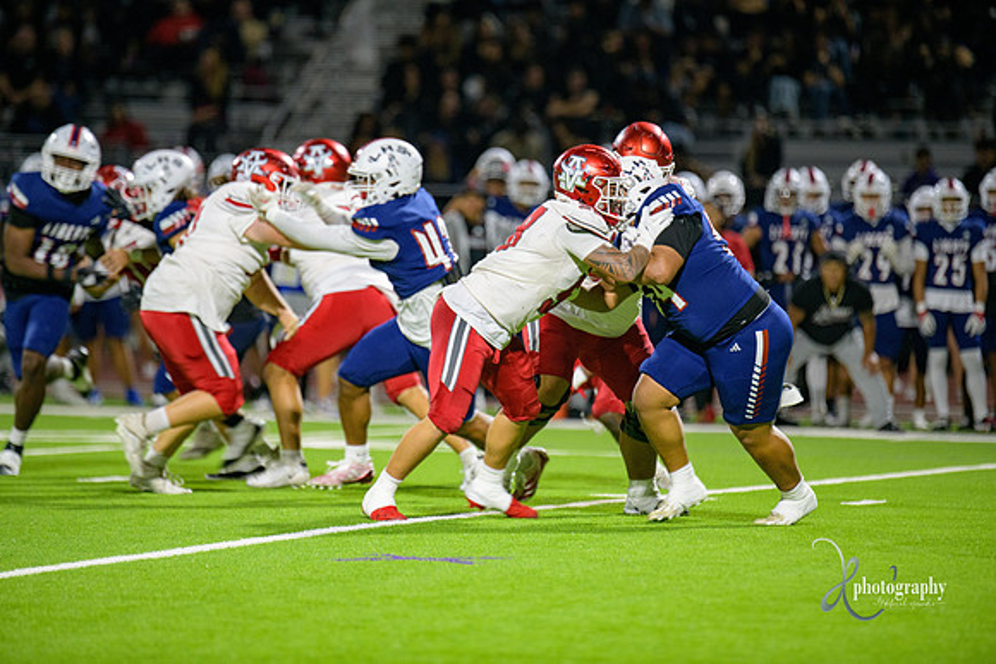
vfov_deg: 4.6
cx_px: 498
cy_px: 332
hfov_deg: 6.9
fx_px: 8302
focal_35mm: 300
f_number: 2.8
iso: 2000
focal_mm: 300
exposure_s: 1/250
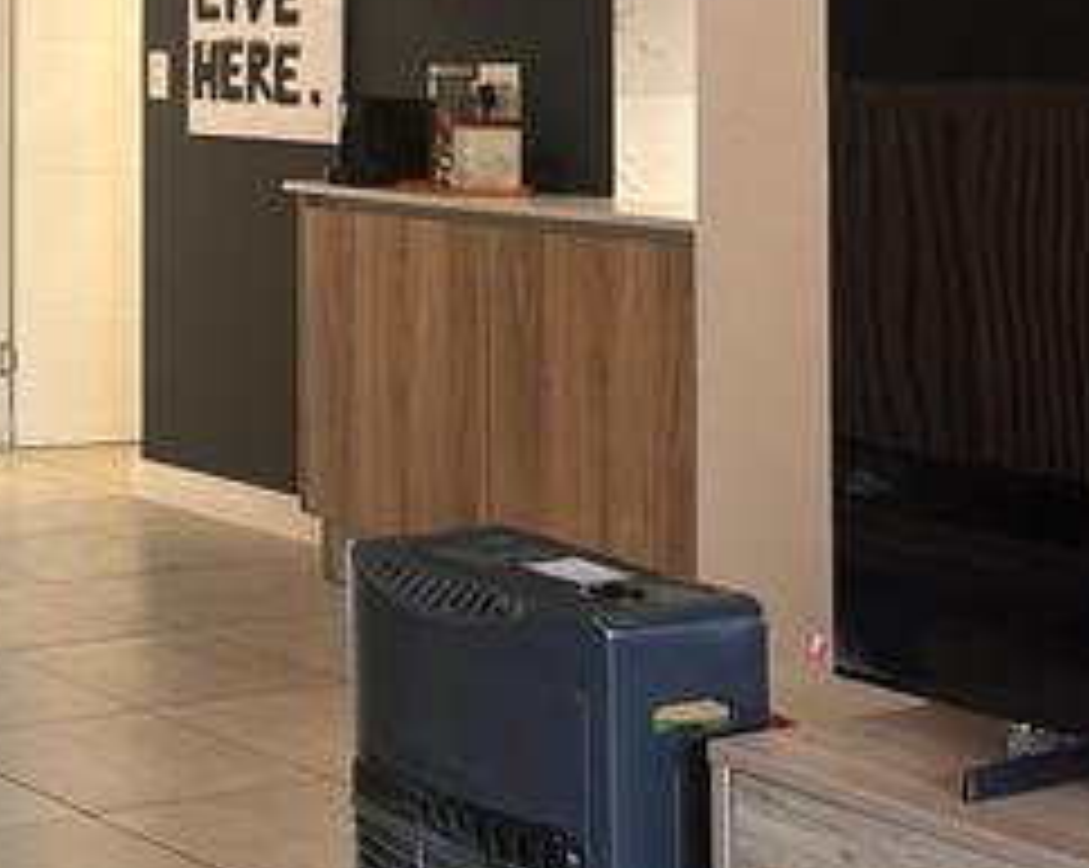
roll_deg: -0.1
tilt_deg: +3.6
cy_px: -162
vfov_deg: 17.4
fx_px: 2704
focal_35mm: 84
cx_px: -216
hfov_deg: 21.2
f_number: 1.5
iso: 100
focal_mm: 5.7
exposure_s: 1/100
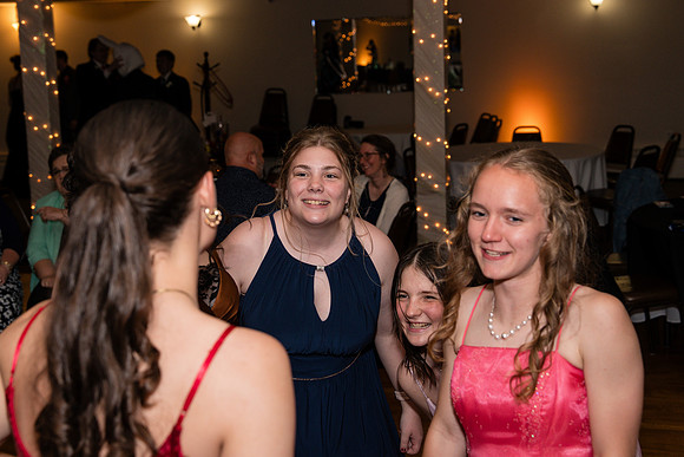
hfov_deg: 36.4
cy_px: 173
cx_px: 315
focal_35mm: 55
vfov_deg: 24.7
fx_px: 1040
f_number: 4
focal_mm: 44
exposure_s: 1/250
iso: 400
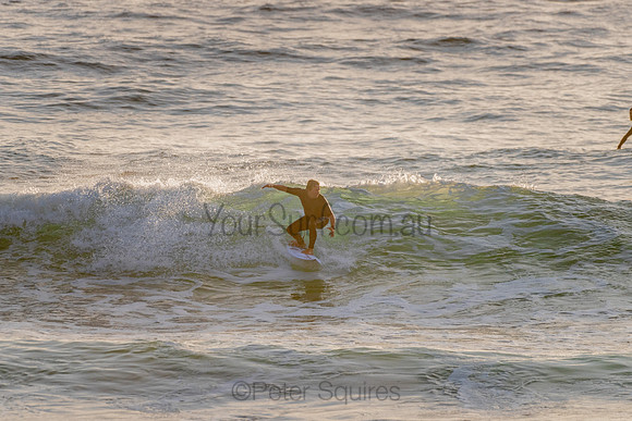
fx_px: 10762
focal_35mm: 613
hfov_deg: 3.4
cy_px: 204
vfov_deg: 2.2
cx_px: 308
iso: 250
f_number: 5.6
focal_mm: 500
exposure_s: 1/2000
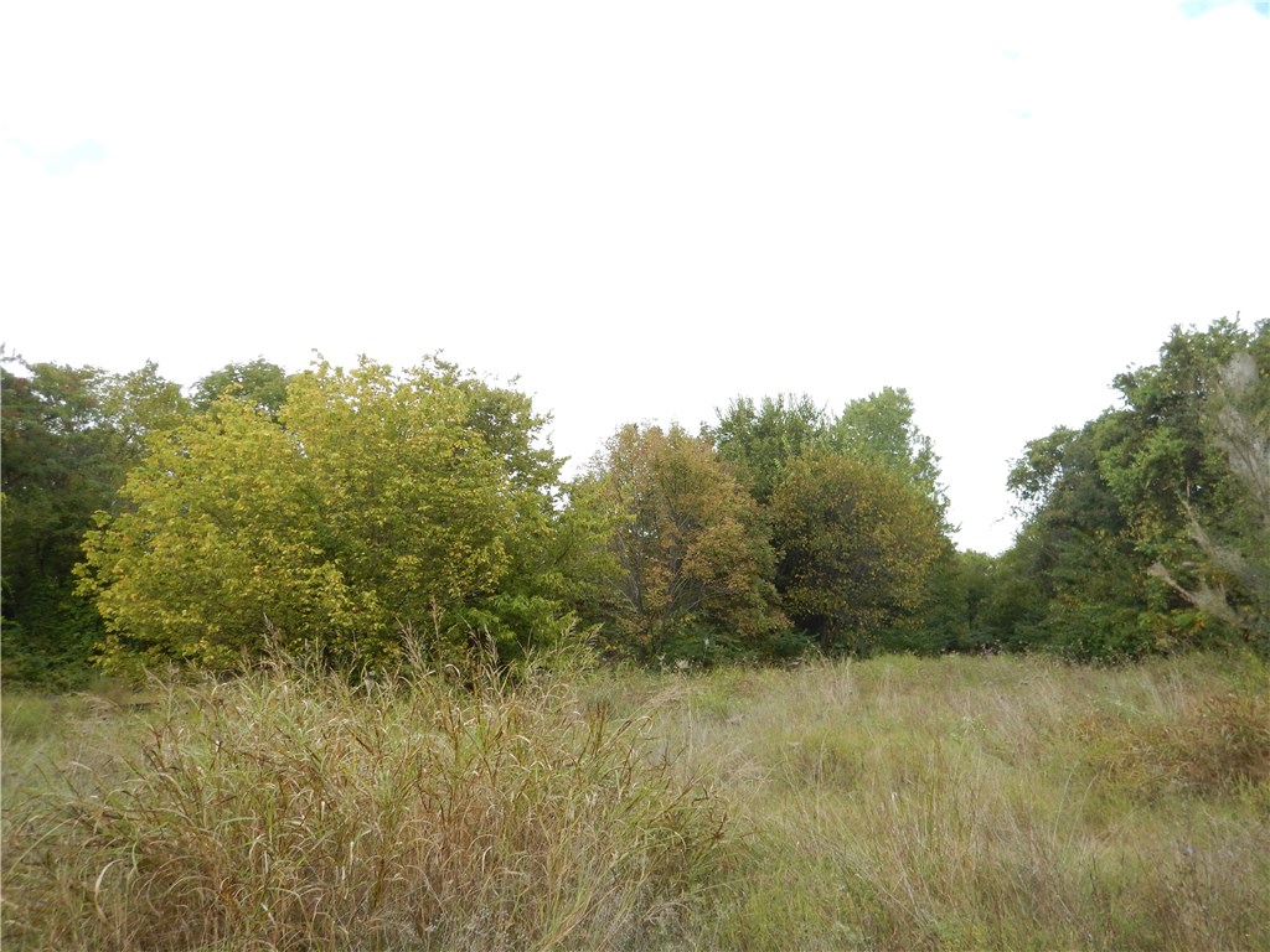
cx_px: 635
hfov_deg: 71.6
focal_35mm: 24
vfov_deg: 56.8
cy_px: 476
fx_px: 881
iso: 125
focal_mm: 4.3
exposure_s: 1/500
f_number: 2.8
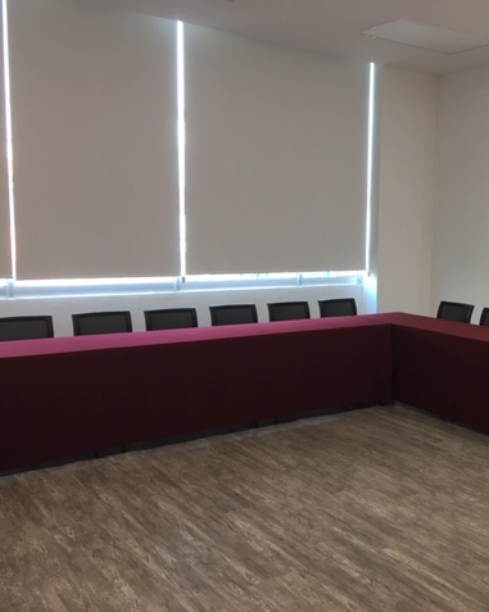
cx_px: 366
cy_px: 307
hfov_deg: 38.1
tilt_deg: -5.8
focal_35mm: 38
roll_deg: -2.0
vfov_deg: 48.0
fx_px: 688
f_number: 2.2
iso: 40
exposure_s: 1/30
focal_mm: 4.15
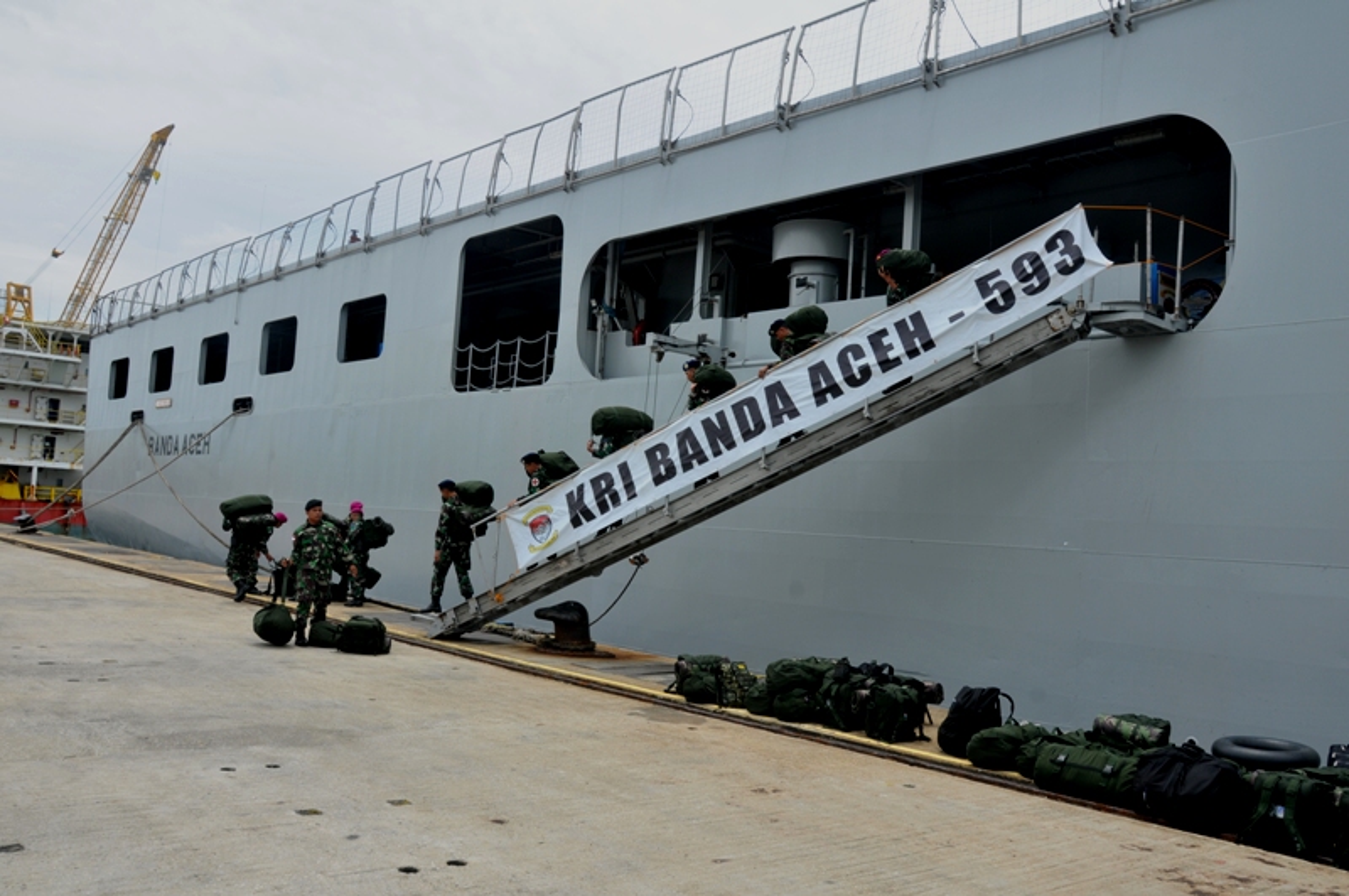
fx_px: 1123
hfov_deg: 62.0
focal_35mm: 30
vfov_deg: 43.5
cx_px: 674
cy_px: 448
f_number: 11
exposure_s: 1/160
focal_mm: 20
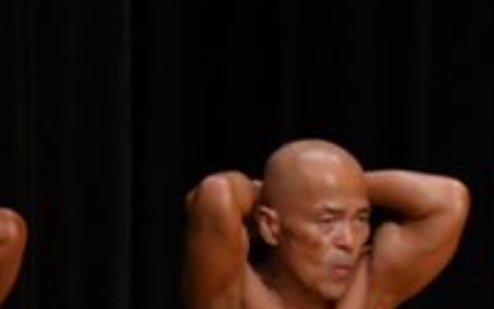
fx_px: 13530
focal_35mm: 1005
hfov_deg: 2.1
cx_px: 461
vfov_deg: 1.3
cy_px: 603
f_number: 5.6
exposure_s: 1/400
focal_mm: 170
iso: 3200
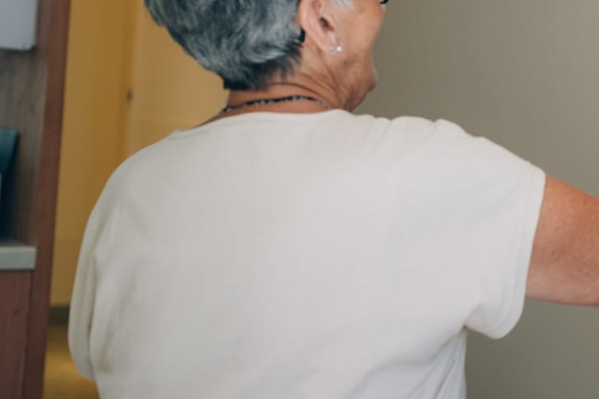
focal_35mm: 109
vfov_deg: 12.5
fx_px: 1813
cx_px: 630
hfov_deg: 18.2
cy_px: 34
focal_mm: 50
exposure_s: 1/160
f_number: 3.5
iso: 640
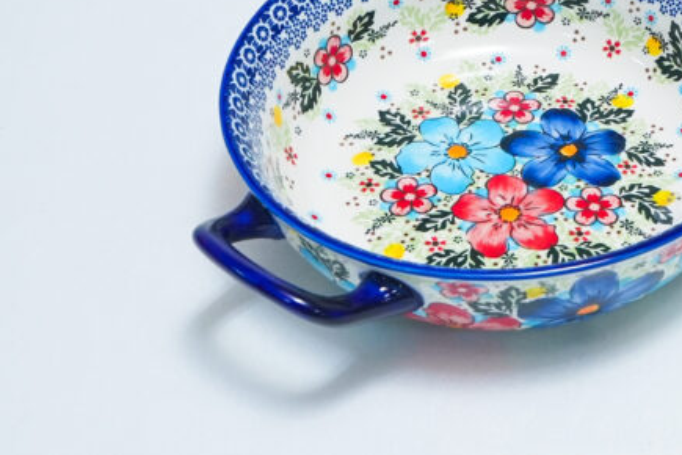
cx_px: 522
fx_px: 1553
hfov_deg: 24.5
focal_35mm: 82
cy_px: 92
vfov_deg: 16.5
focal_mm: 34
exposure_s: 1/160
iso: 2500
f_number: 9
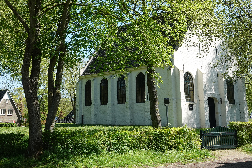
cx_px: 106
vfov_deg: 24.3
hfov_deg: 36.2
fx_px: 385
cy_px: 38
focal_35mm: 55
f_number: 4
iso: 100
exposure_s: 1/400
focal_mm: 12.33
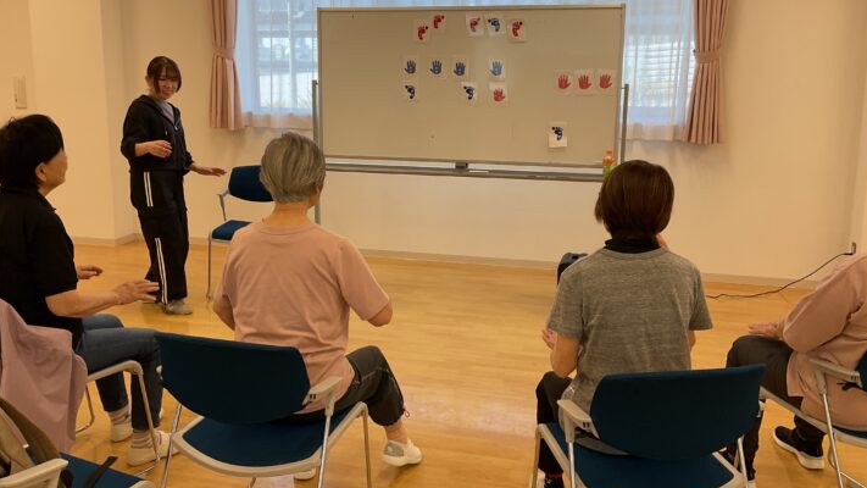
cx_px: 437
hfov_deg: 61.0
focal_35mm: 32
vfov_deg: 36.5
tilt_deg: -9.2
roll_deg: -0.2
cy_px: 183
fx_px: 736
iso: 25
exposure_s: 1/120
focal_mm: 3
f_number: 1.8
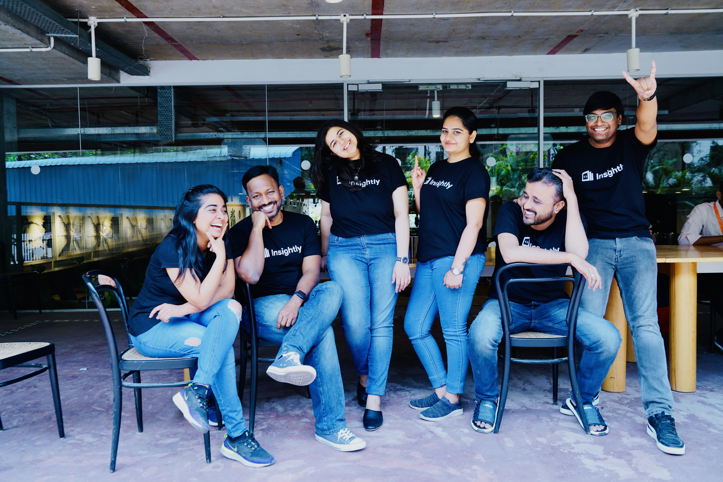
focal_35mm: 29
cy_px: 241
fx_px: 582
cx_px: 362
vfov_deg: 45.0
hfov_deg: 63.7
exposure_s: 1/125
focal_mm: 29
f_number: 7.1
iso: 640
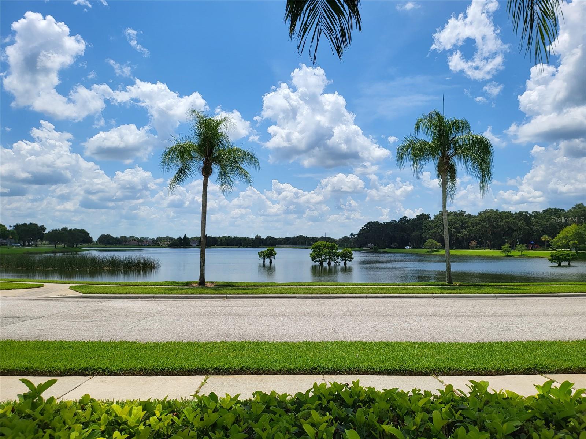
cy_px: 220
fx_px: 406
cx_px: 293
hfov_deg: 71.6
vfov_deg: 56.8
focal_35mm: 24
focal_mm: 5
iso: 40
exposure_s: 1/4176
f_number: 1.8
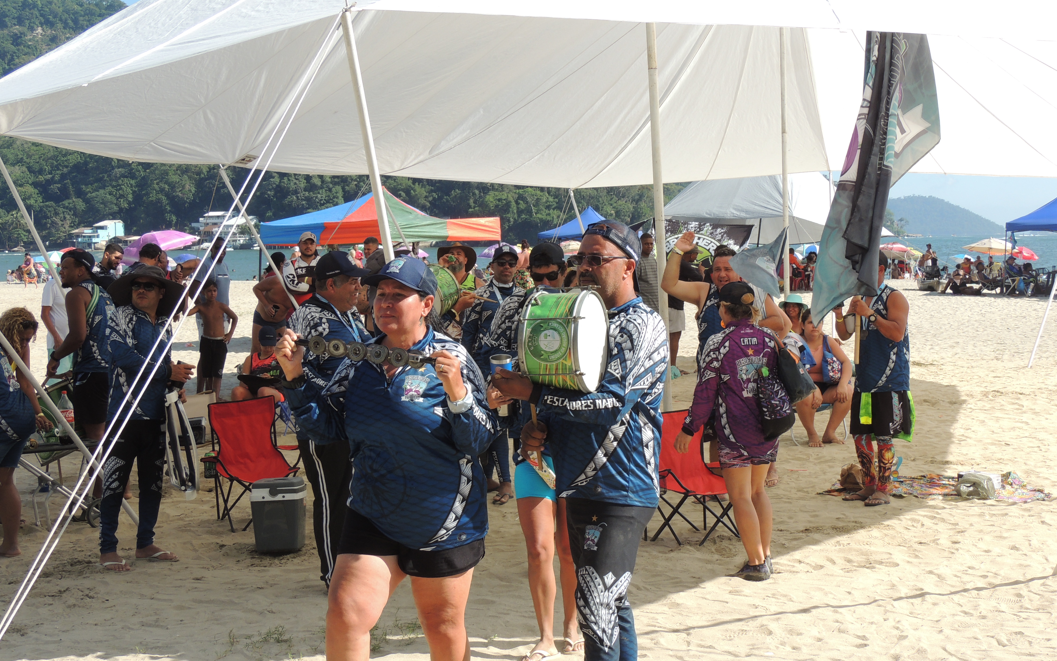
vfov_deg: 24.0
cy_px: 336
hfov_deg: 37.5
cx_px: 531
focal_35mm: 54
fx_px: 1556
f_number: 4.5
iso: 100
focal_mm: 8.9
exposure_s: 1/400
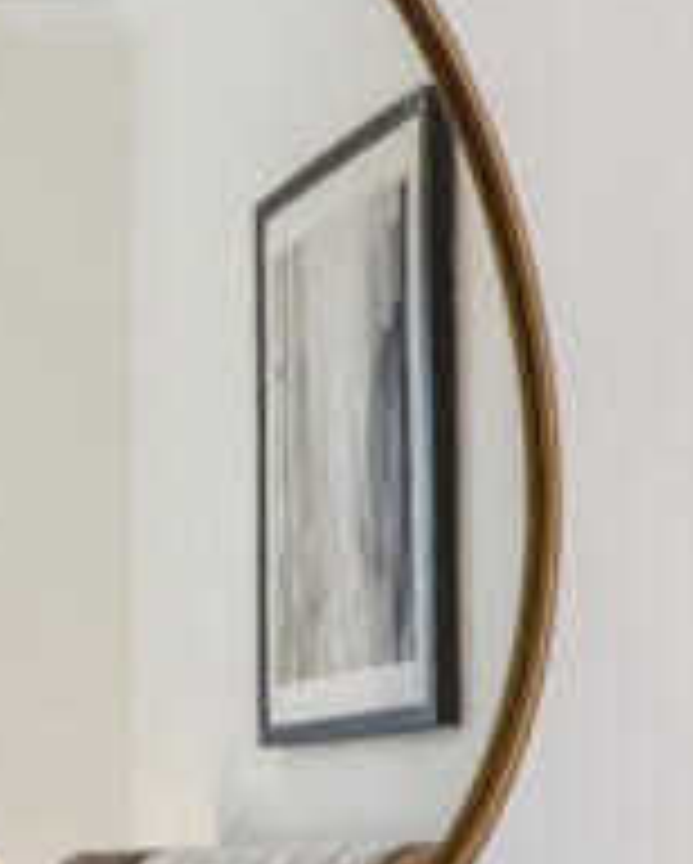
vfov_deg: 22.7
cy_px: 902
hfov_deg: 12.3
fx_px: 2048
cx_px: 1912
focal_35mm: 80
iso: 400
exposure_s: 1/50
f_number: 11
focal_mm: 16
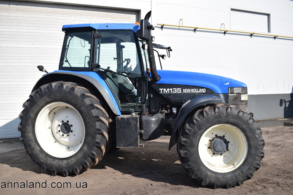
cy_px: 98
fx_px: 269
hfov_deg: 57.2
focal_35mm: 33
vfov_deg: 40.0
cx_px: 146
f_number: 6.3
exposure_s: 1/1000
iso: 200
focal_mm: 22
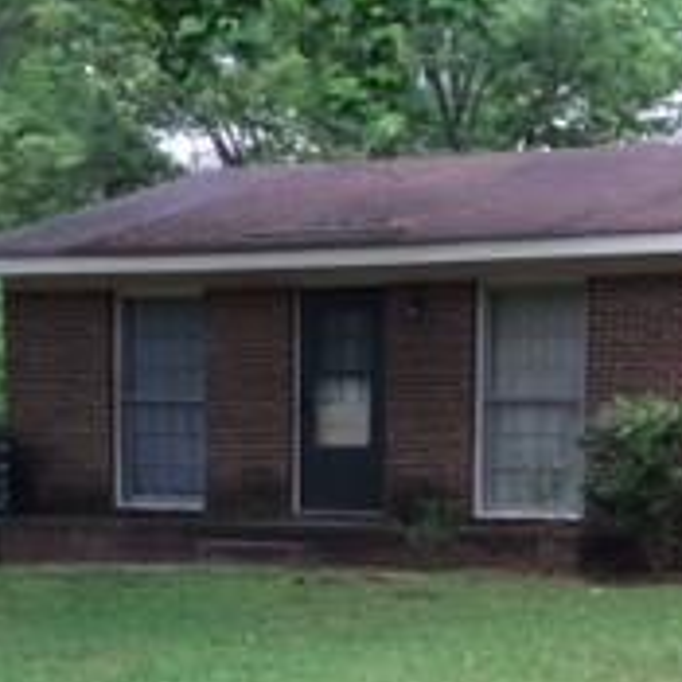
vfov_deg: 17.9
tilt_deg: -7.6
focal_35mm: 94
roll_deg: -0.3
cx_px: 616
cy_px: 713
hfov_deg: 18.2
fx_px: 2095
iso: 32
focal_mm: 4.15
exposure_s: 1/148
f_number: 2.2
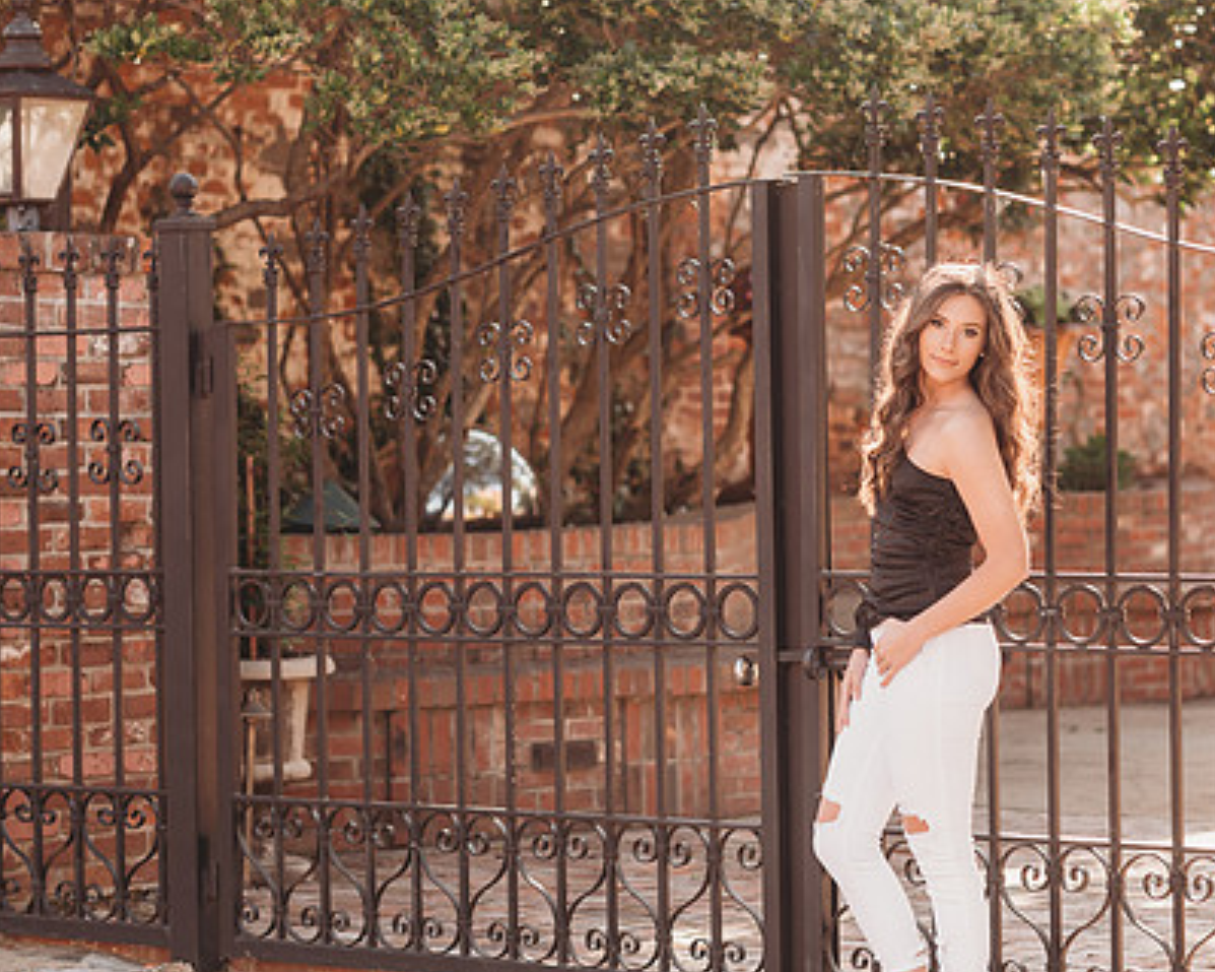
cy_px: 422
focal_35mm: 116
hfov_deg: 16.6
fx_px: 4170
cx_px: 630
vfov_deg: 13.3
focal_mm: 85
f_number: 2.5
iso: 100
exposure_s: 1/400
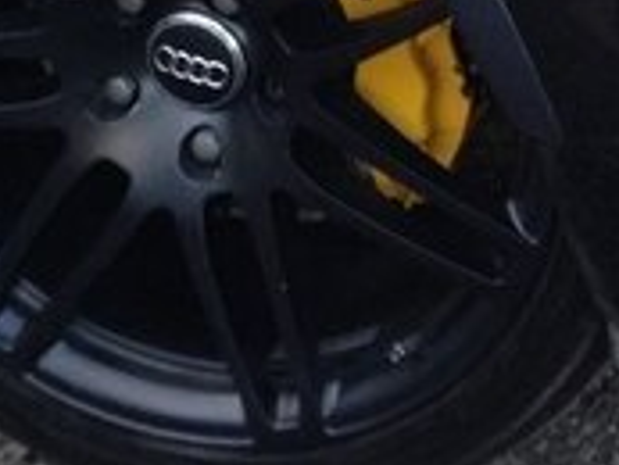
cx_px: 526
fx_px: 2255
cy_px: -195
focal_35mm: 126
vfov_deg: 11.4
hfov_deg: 15.5
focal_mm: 4.12
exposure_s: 1/20
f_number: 2.4
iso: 100
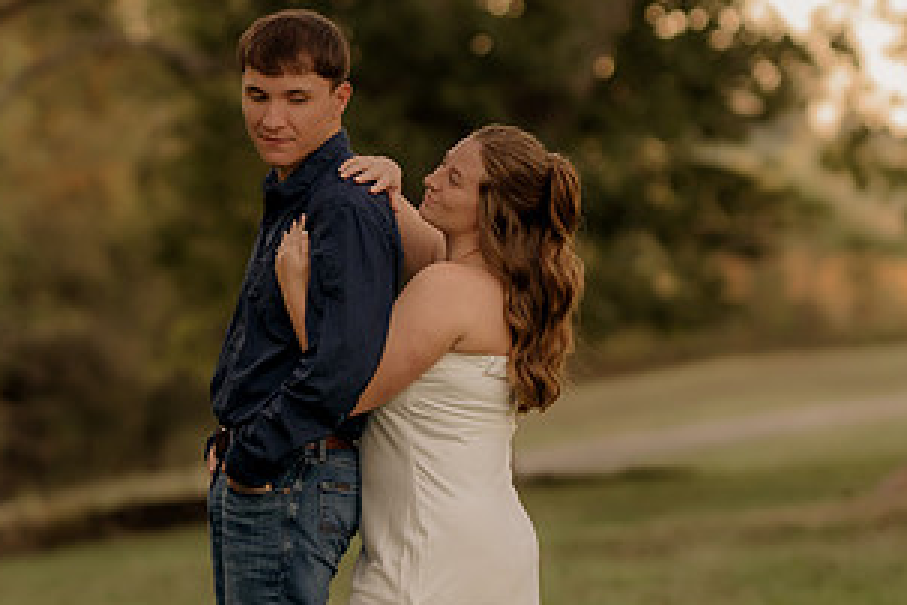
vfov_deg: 5.7
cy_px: 261
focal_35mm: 243
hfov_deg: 8.5
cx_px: 201
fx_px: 6122
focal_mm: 85
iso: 100
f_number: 1.8
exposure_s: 1/100
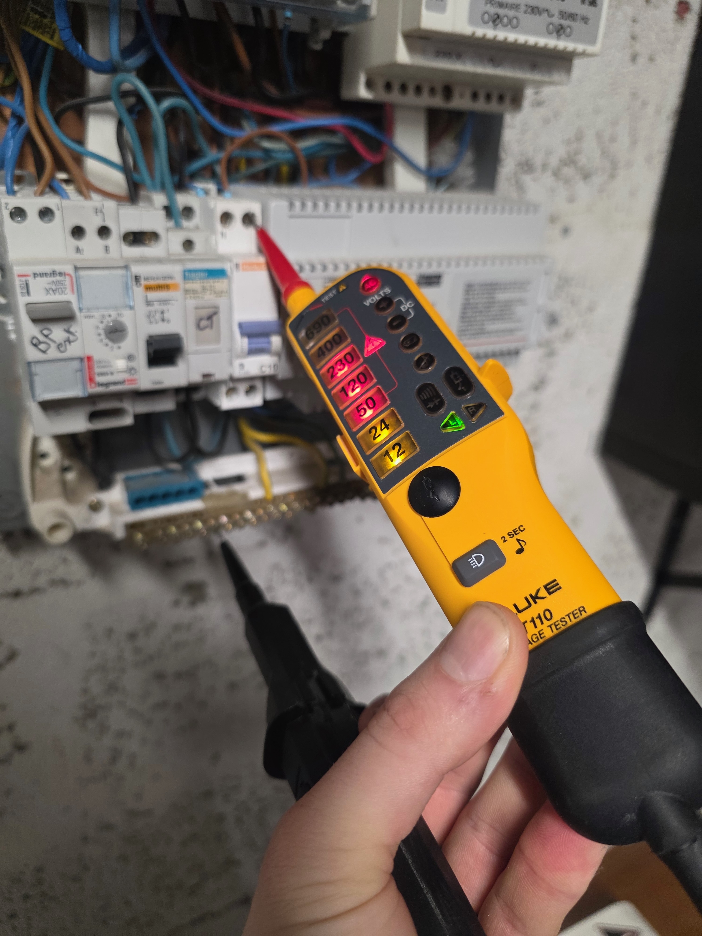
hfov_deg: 58.9
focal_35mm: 23
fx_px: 622
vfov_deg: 73.9
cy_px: 468
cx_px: 351
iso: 250
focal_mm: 6.3
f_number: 1.7
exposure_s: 1/100
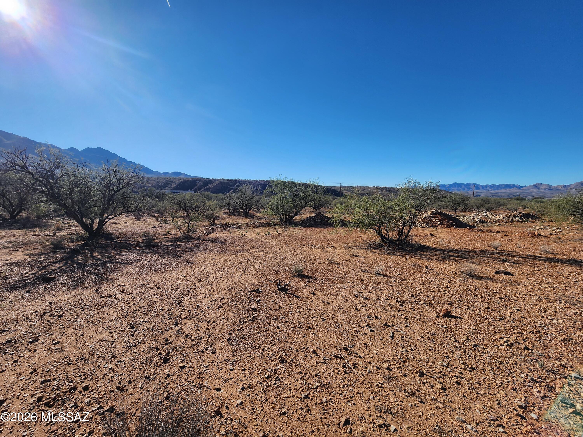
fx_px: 219
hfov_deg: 106.2
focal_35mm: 13
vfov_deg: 89.9
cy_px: 218
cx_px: 292
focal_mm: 2.2
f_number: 2.2
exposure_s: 1/2745
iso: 50
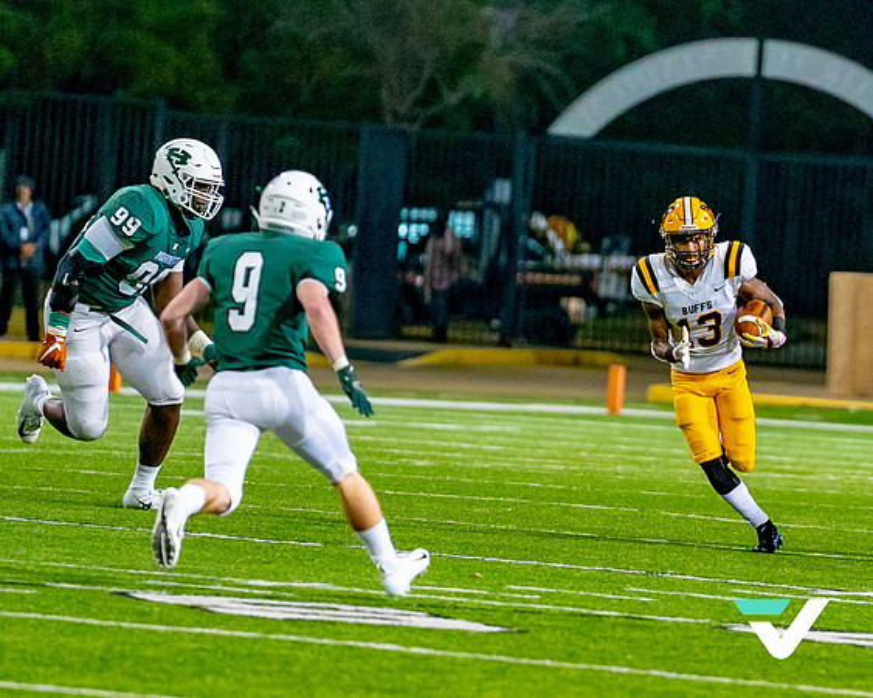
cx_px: 790
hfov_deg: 4.2
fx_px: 11858
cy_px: 276
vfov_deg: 3.4
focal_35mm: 459
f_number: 2.8
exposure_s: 1/1000
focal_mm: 200
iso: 5000
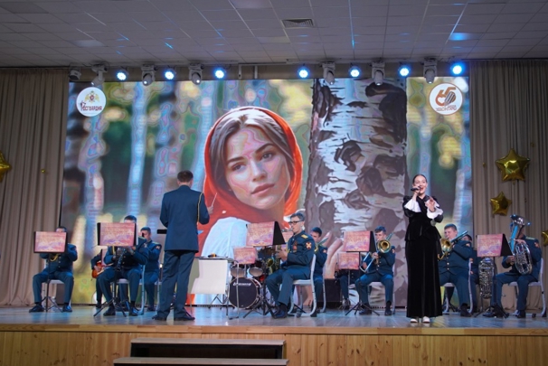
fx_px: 649
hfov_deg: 45.5
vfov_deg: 31.5
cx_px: 326
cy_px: 199
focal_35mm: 43
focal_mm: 23
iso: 800
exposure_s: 1/160
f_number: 4
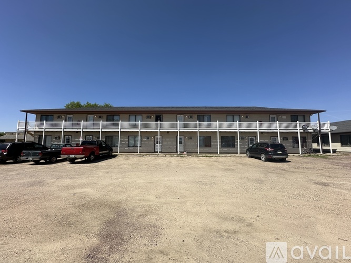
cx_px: 176
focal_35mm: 14
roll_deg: -0.4
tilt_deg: +5.8
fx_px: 142
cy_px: 132
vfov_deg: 85.7
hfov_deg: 102.1
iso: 50
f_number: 2.2
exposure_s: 1/2451
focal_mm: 2.22
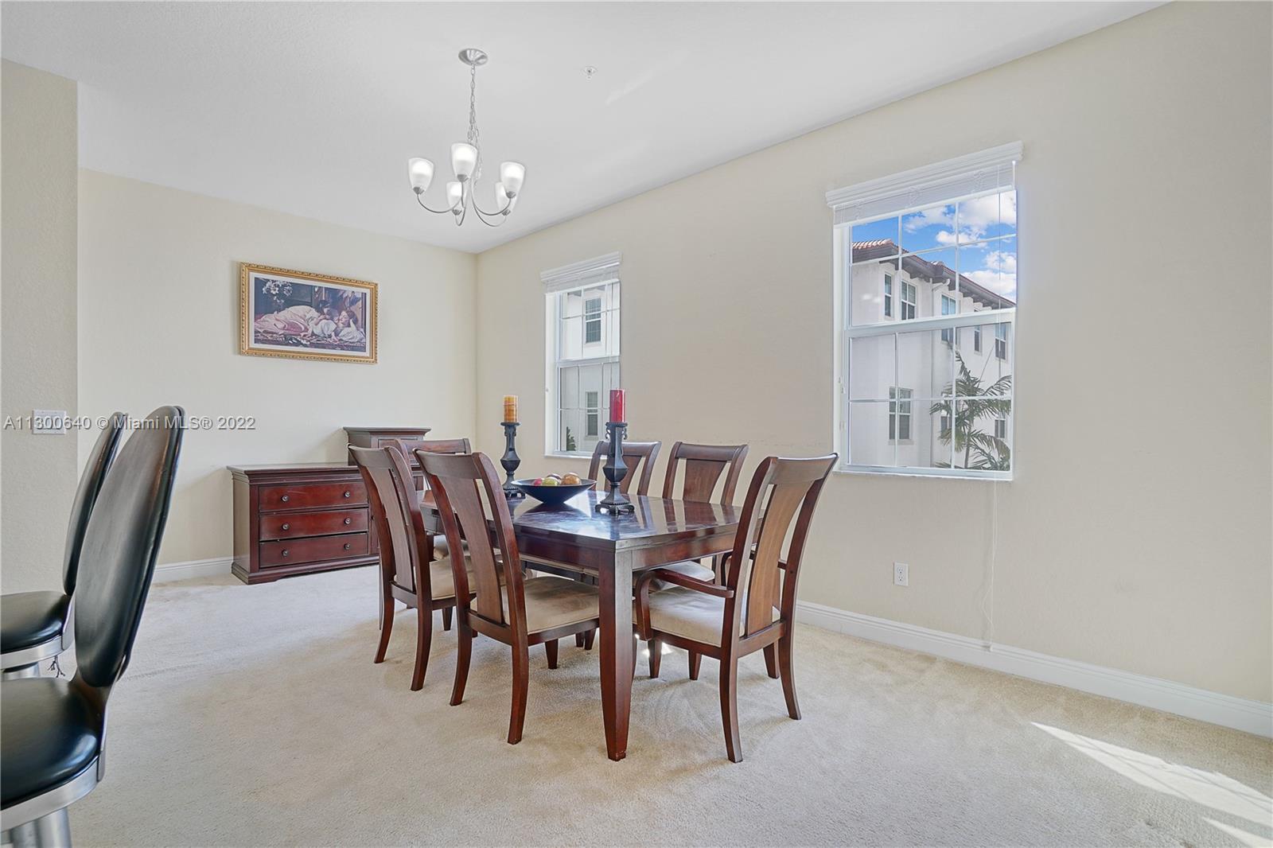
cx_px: 636
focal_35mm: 16
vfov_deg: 72.0
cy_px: 424
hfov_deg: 95.0
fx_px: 583
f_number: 7.1
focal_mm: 11
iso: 200
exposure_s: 1/25
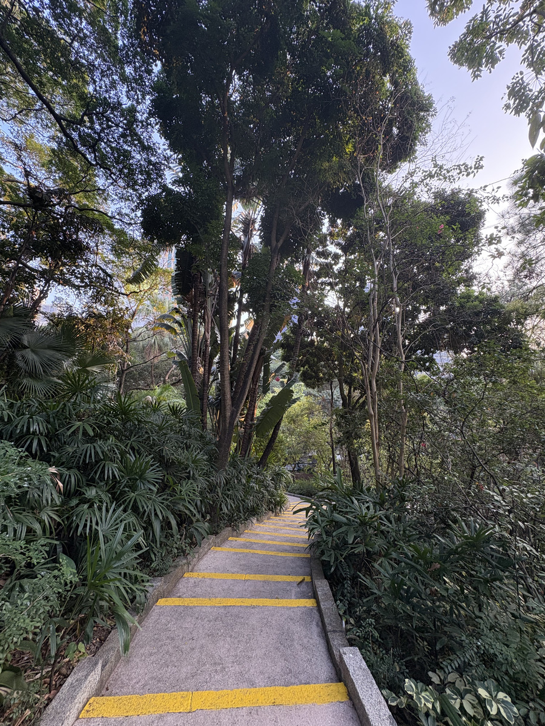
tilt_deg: +12.2
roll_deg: +0.5
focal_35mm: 14
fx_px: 294
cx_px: 272
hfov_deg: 85.7
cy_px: 363
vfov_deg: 102.1
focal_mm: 2.22
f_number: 2.2
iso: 160
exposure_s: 1/99
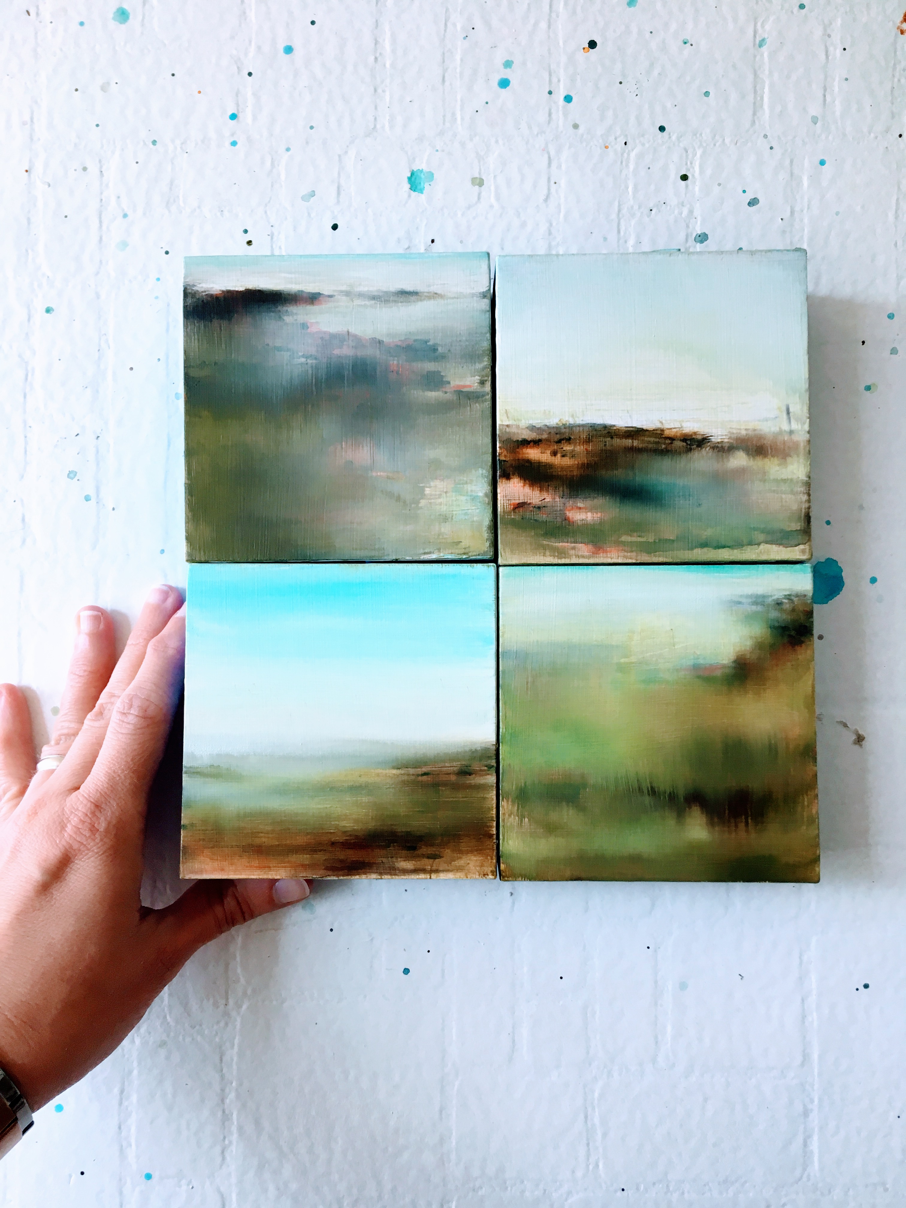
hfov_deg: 48.2
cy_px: 604
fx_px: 1012
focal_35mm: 29
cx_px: 453
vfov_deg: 61.7
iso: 25
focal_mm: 4.15
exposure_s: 1/40
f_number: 2.2
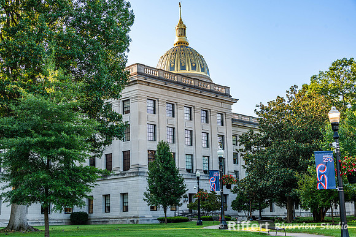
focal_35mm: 50
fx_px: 495
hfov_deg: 39.6
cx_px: 178
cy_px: 118
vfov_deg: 27.0
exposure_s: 1/160
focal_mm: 50
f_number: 8
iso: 200
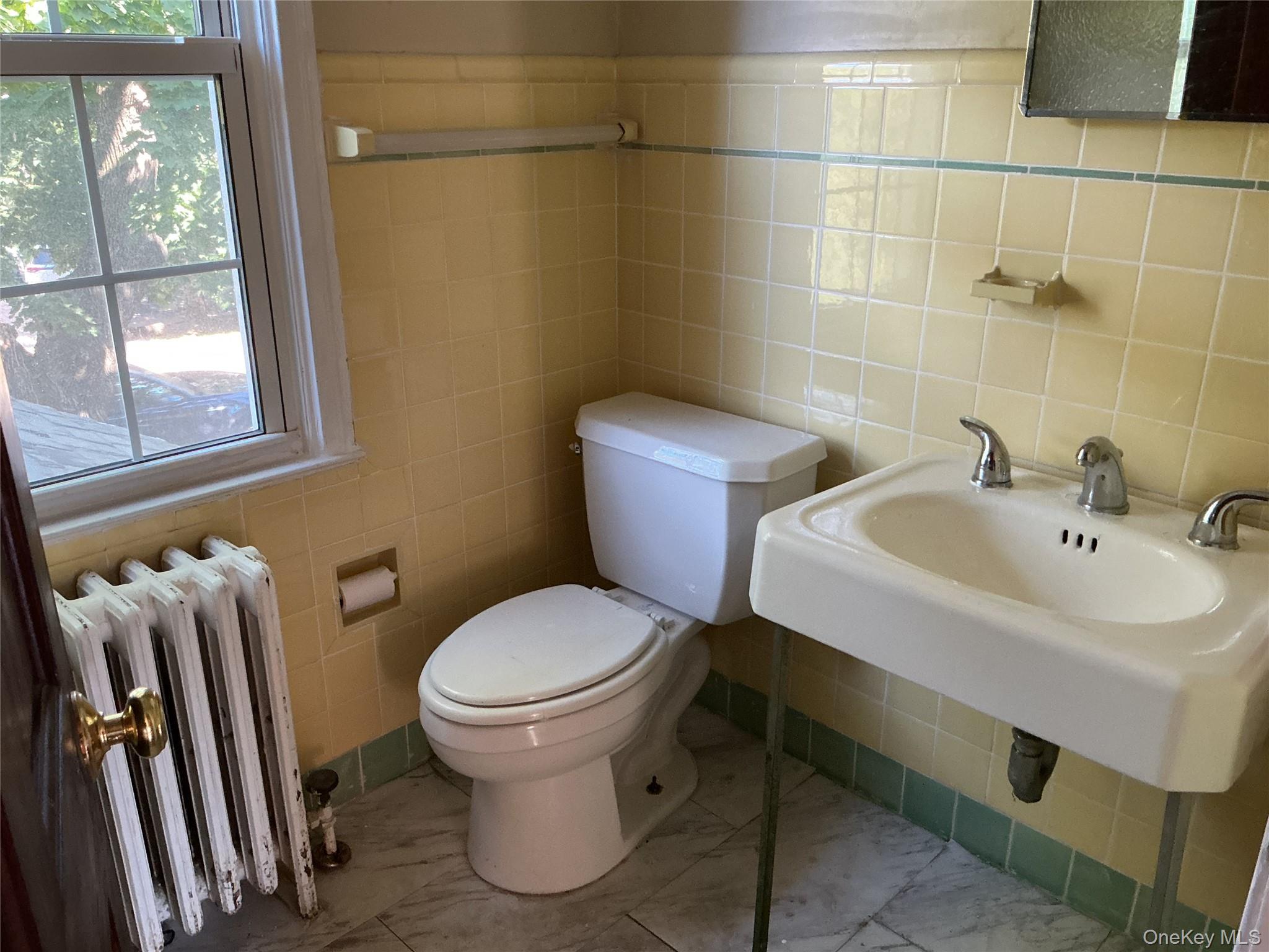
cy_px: 476
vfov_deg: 48.2
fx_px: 1063
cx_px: 634
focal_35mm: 29
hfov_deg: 61.7
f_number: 1.8
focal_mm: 3
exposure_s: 1/60
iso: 200
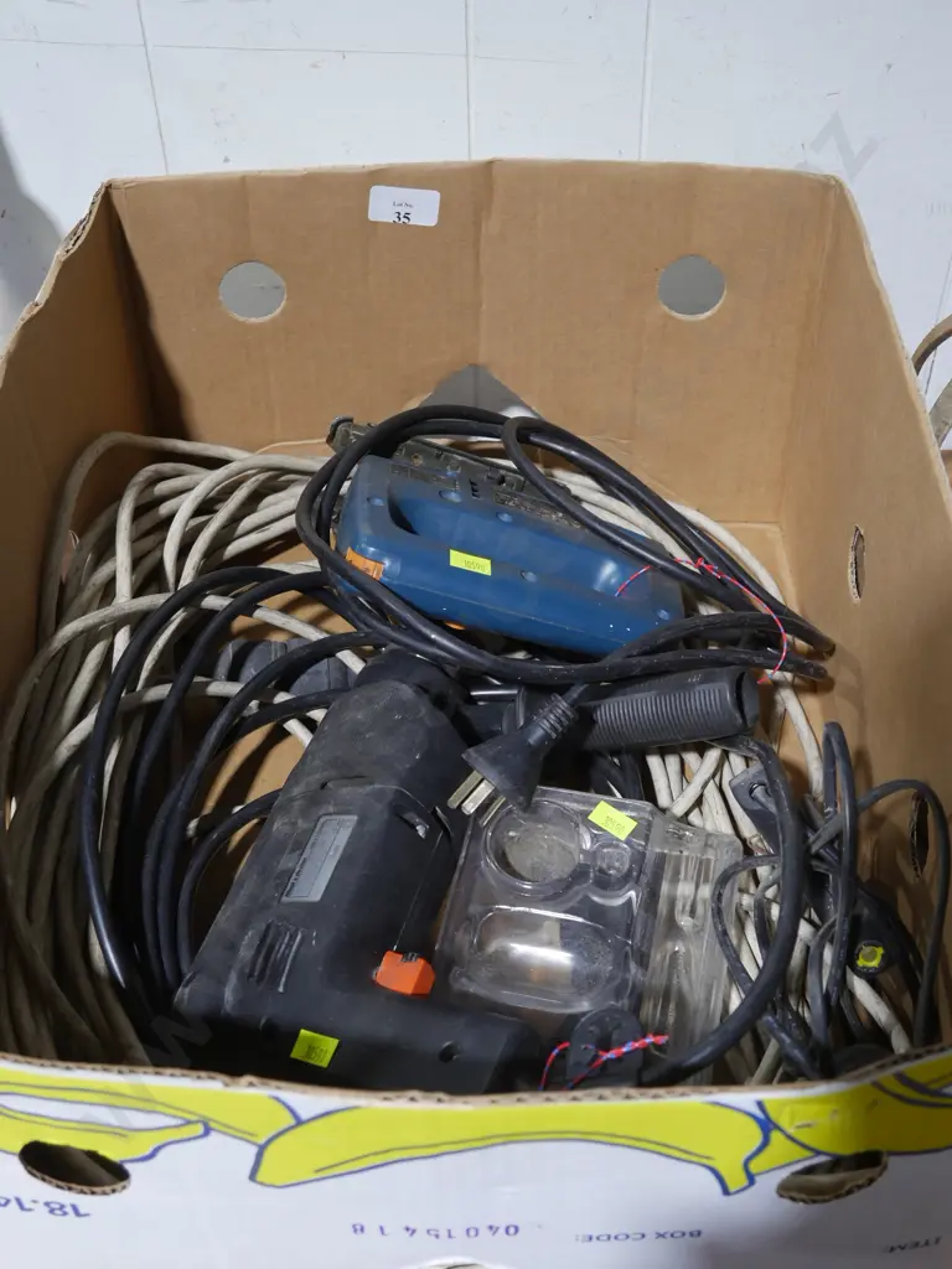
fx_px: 1467
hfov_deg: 36.0
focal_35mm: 40
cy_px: 634
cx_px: 476
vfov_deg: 46.8
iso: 800
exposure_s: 1/60
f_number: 4.5
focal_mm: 20
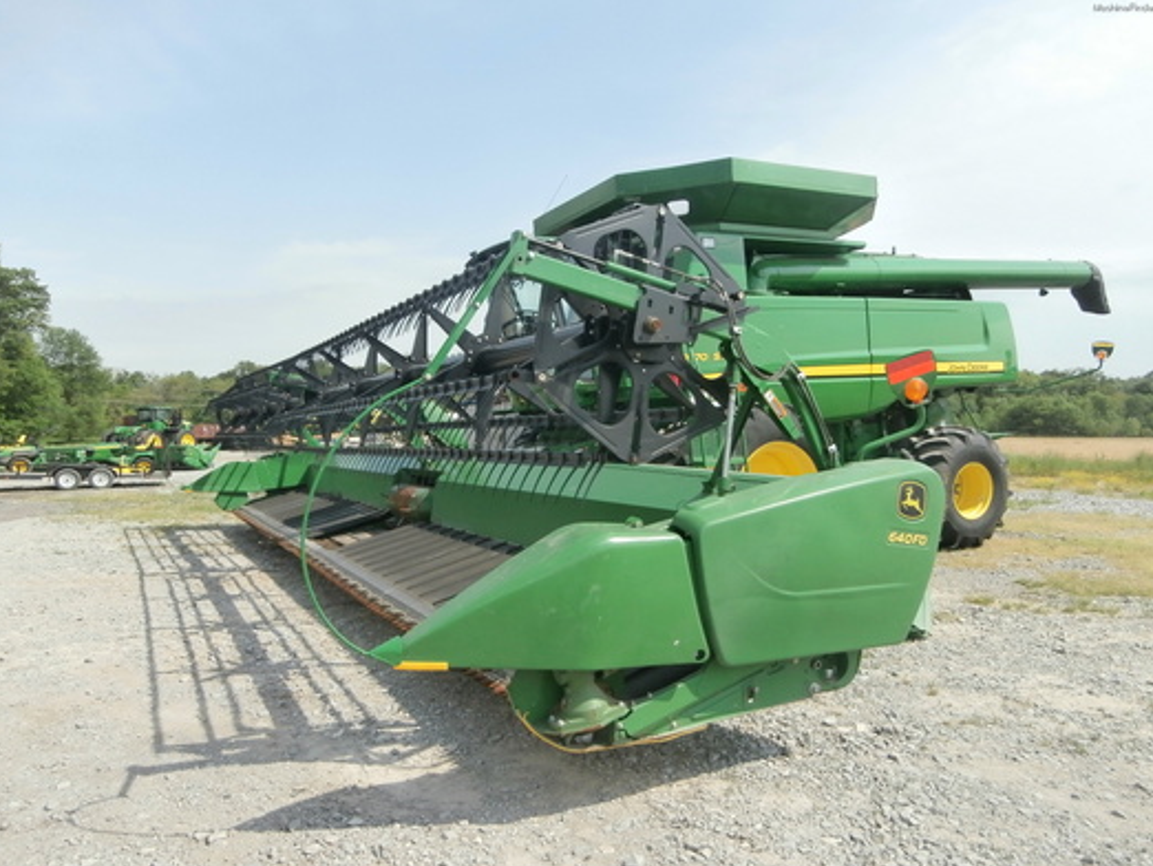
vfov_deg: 54.9
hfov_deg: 69.4
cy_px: 448
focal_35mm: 25
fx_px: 833
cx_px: 574
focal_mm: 4.2
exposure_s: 1/1250
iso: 100
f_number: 3
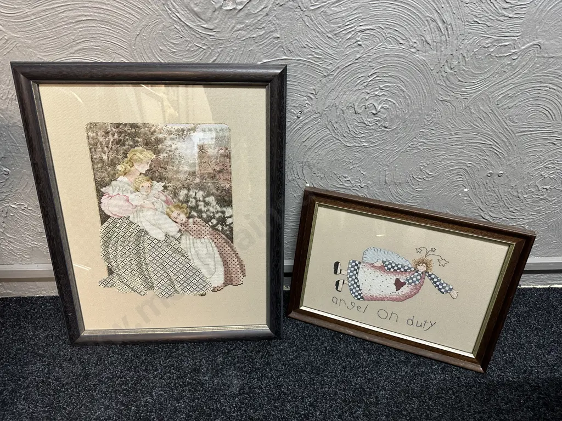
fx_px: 390
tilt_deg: -33.7
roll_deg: -0.7
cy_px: 210
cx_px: 281
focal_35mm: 24
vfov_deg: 56.8
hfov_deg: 71.6
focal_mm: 6.86
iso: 400
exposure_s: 1/50
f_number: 1.78
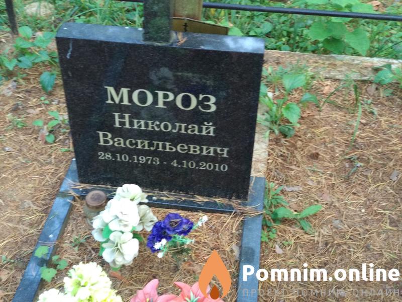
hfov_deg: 36.8
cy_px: 151
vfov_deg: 28.0
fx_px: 604
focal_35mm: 52
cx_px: 201
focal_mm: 5.99
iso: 800
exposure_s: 1/40
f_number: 2.6
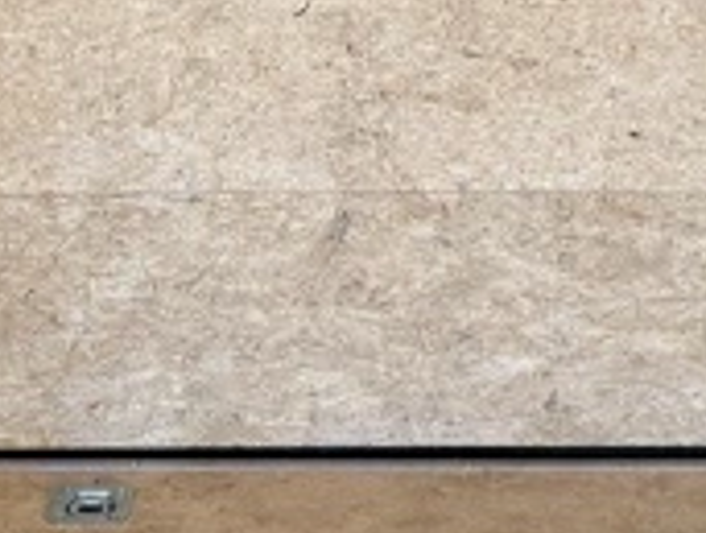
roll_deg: -0.7
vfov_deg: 12.2
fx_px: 2289
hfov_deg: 17.5
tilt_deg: -6.0
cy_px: -421
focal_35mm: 112
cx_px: 446
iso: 200
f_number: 1.78
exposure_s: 1/60
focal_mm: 6.76
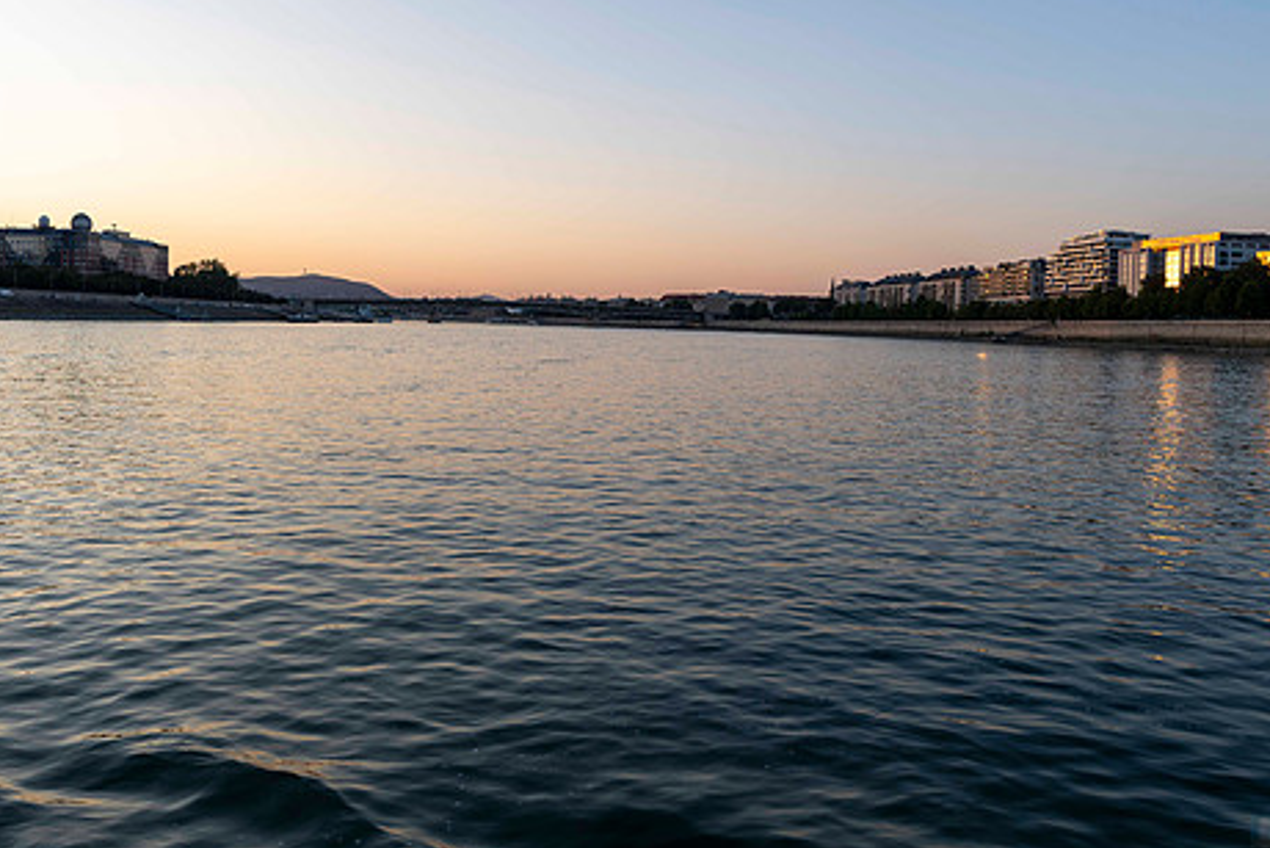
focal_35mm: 32
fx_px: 1129
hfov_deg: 58.2
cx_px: 505
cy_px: 336
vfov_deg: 40.9
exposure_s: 1/200
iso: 64
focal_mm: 24
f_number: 5
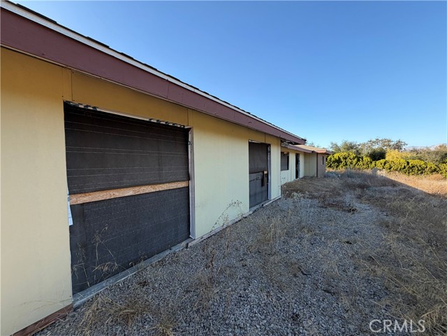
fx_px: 181
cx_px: 224
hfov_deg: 102.1
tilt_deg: -0.7
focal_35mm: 14
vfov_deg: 85.7
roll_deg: +1.8
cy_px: 168
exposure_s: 1/502
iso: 40
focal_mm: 2.22
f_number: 2.2
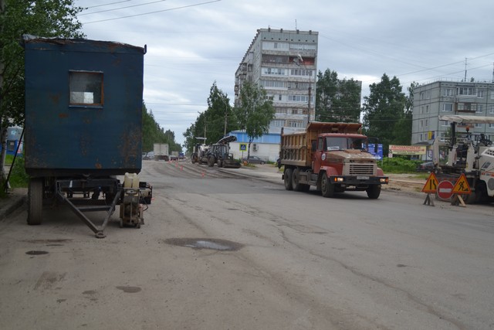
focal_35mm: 42
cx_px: 247
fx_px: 576
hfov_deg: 46.4
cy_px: 165
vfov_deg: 31.9
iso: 100
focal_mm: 28
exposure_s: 1/640
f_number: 4
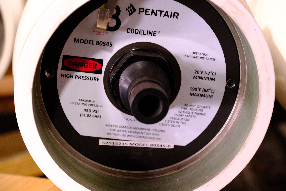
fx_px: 659
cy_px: 96
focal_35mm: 83
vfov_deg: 16.5
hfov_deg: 24.5
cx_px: 143
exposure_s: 1/60
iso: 3200
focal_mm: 55
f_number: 4
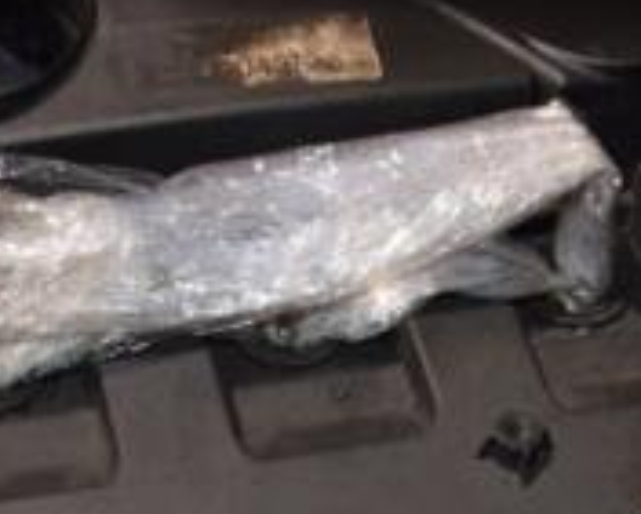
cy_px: 631
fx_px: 1909
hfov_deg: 19.0
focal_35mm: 101
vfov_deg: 14.8
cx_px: 178
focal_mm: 21
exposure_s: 1/60
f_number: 5
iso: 800
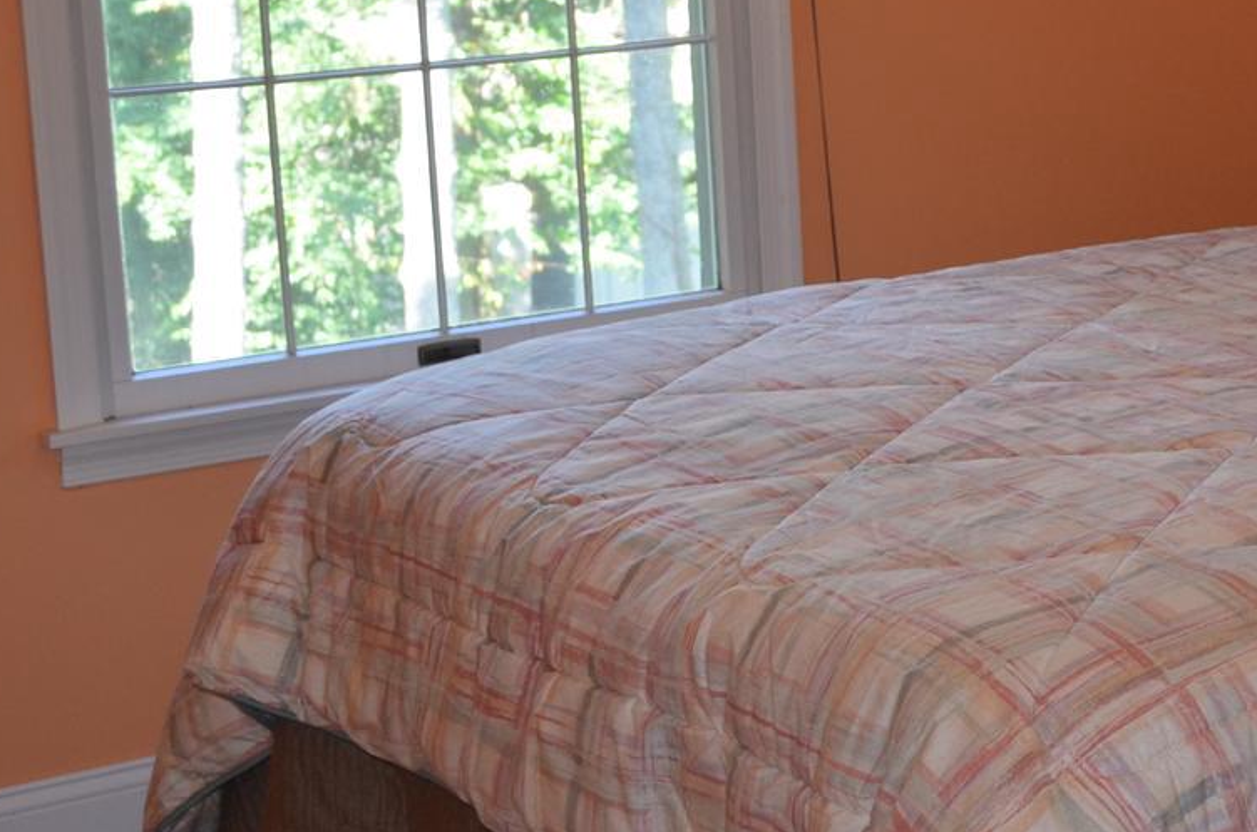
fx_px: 3135
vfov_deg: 15.0
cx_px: 1314
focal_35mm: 90
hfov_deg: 21.7
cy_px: 151
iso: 400
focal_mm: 22
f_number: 4
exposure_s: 1/80
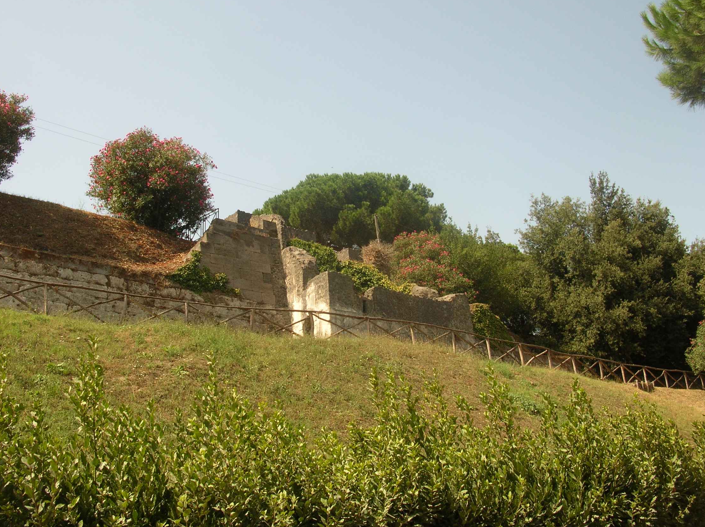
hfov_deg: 51.4
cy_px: 262
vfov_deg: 39.6
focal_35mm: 36
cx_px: 349
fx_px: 733
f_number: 5.6
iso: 50
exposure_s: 1/174
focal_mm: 5.8
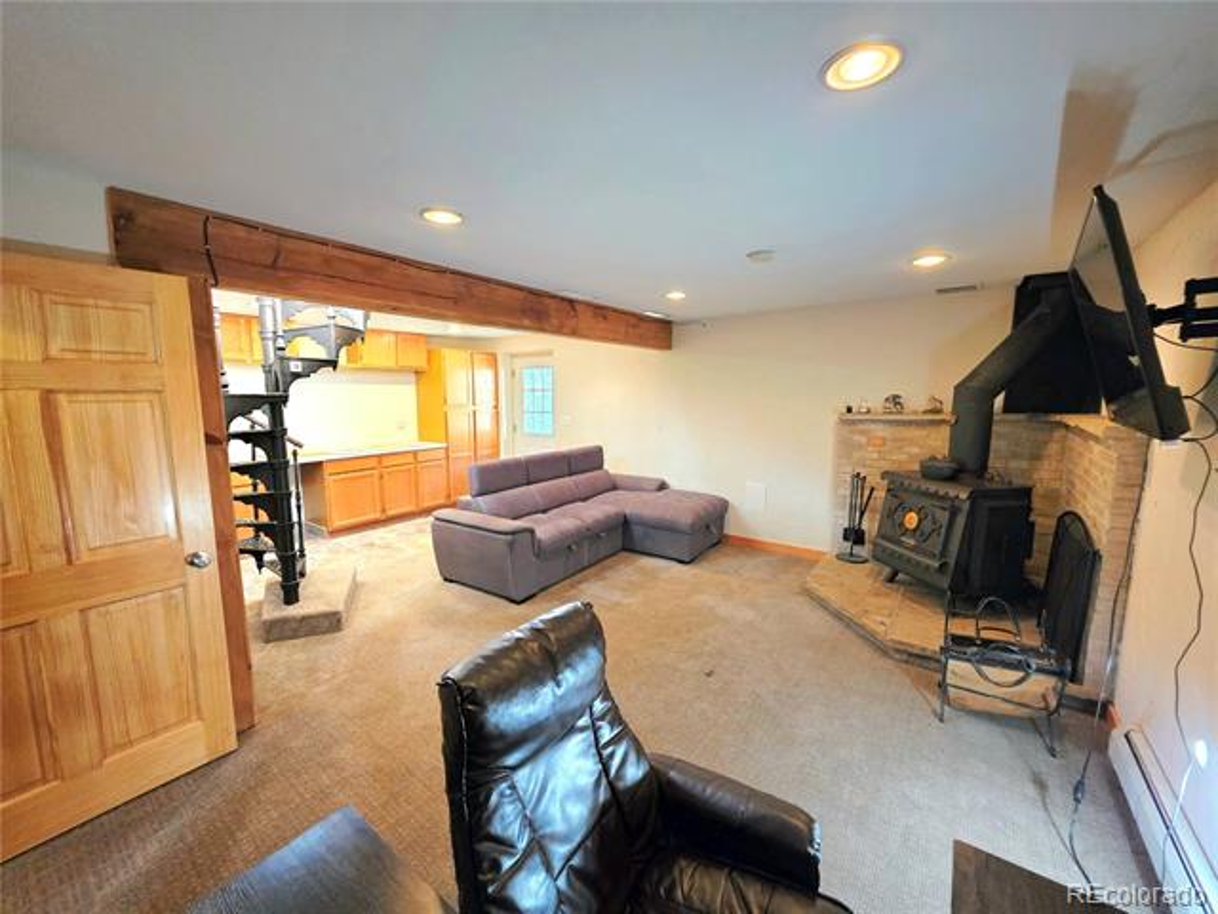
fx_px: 457
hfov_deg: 106.2
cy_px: 457
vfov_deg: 89.9
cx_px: 609
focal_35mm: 13
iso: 500
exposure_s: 1/60.2
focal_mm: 2.2
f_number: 1.9
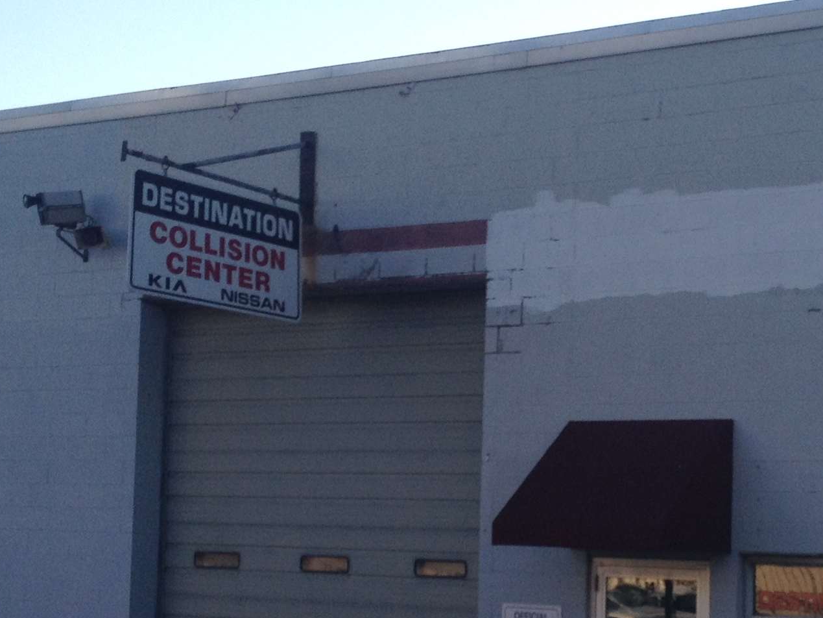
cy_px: 472
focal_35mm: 90
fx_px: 2140
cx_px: 613
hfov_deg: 21.6
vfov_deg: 16.3
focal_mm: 4.28
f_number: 2.4
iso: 50
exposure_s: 1/951
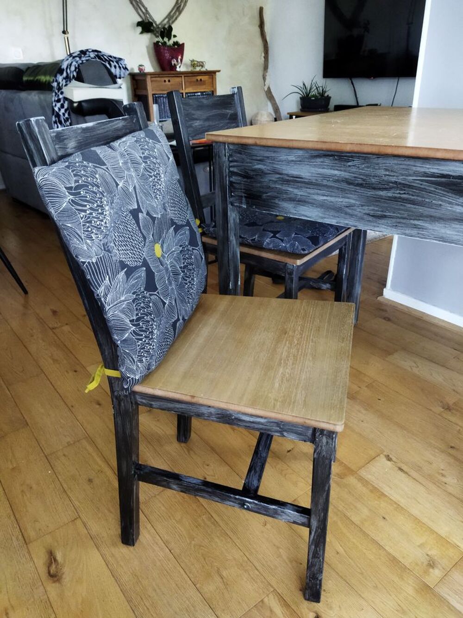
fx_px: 481
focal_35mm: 27
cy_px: 309
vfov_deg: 65.3
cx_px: 232
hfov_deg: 51.4
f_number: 1.79
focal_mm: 4.71
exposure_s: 1/25
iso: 784
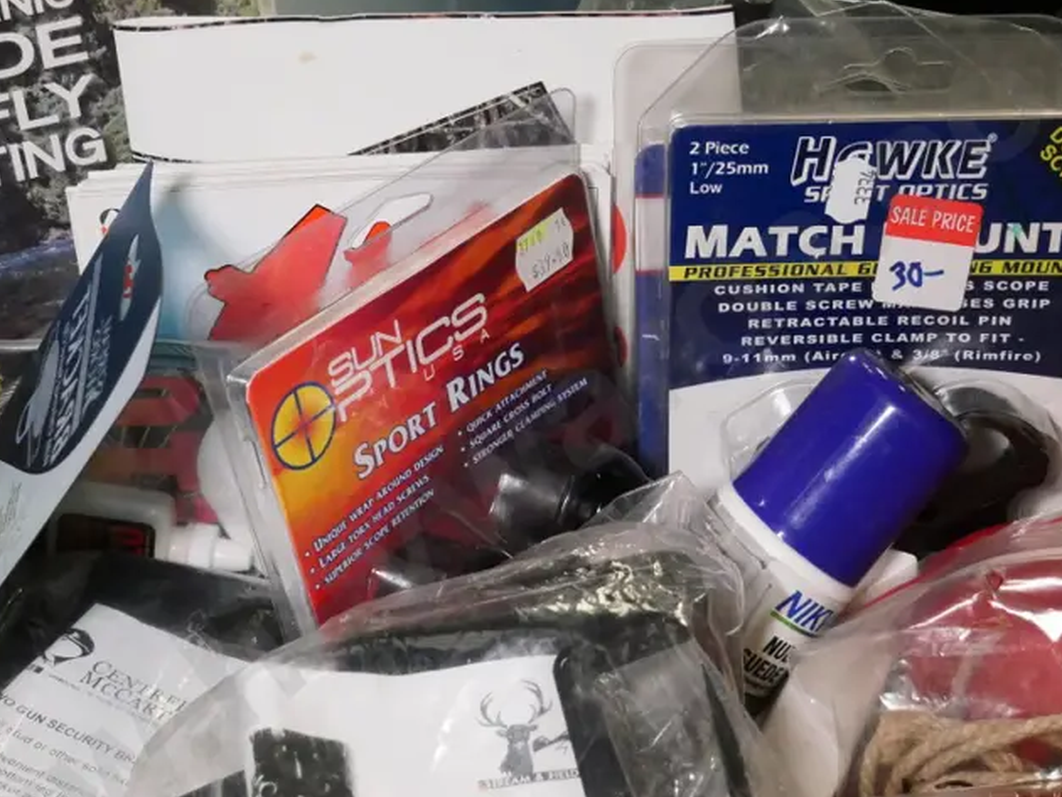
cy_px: 462
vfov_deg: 22.6
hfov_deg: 29.8
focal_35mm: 65
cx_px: 528
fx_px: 1995
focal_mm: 20
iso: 3200
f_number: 4.5
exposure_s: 1/500
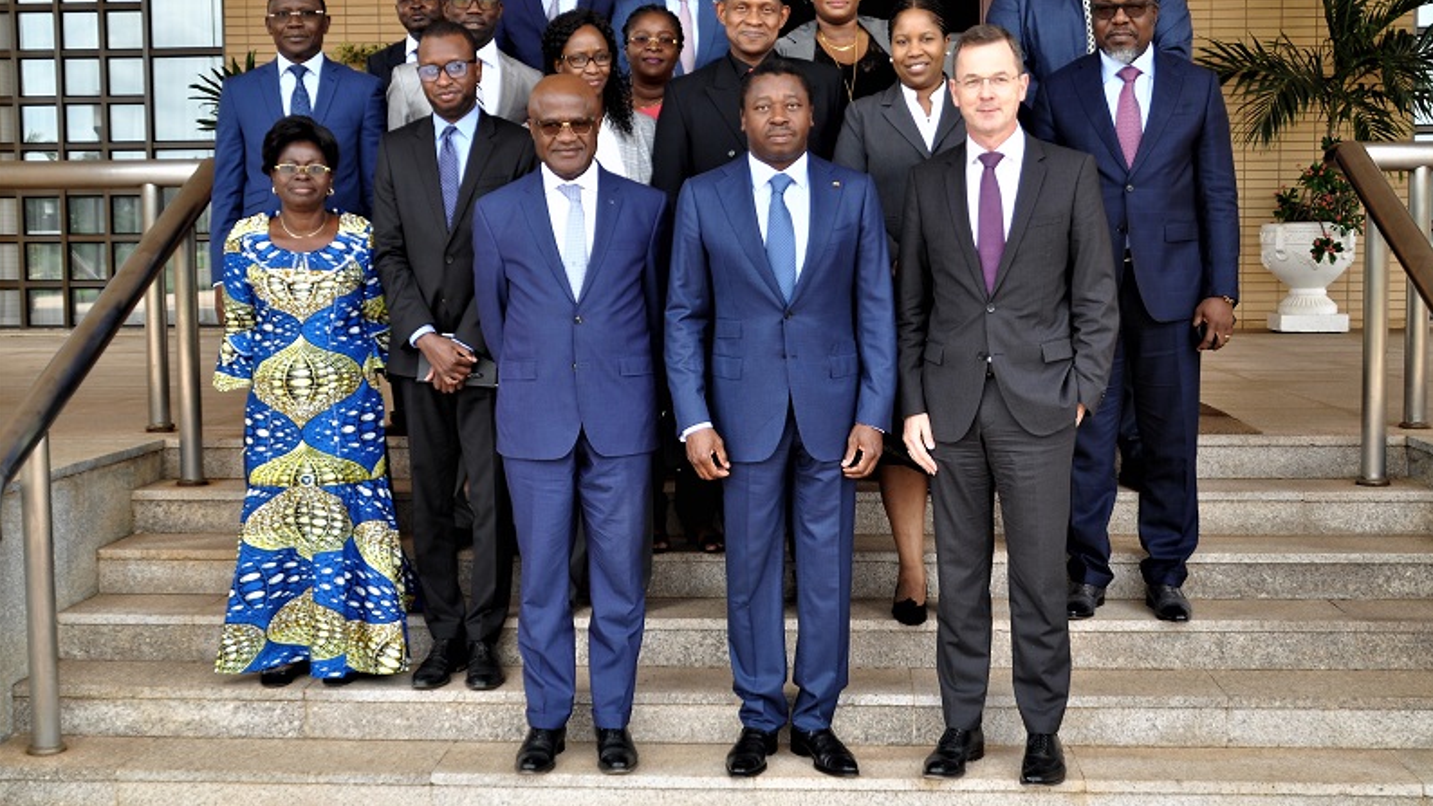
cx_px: 720
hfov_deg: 51.0
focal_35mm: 40
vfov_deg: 30.0
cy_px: 345
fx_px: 1502
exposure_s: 1/160
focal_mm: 25
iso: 200
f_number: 6.3
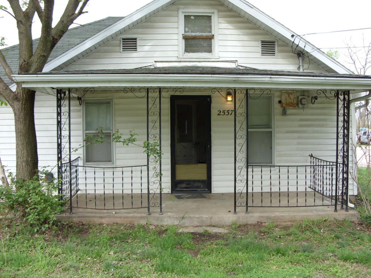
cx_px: 186
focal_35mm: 38
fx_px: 407
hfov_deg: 49.0
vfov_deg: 37.7
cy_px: 139
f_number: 2.8
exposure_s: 1/272
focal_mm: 6.3
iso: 50
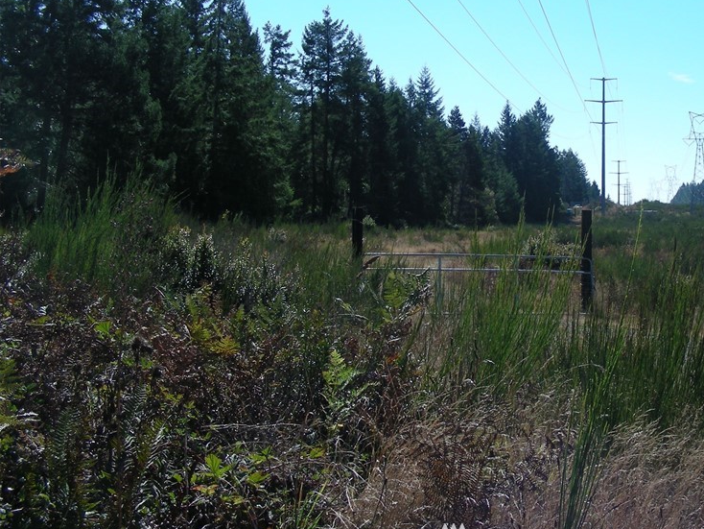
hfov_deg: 35.7
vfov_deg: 27.5
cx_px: 490
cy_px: 203
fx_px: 1078
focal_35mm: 53
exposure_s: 1/431
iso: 50
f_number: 4
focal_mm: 6.3
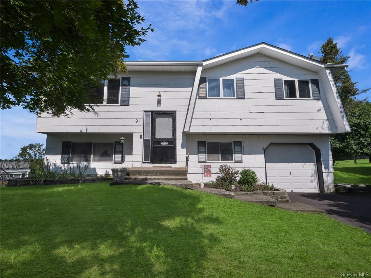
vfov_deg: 78.1
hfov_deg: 94.5
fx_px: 172
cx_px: 186
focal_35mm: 16
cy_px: 139
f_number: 8
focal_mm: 8
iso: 400
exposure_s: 1/500
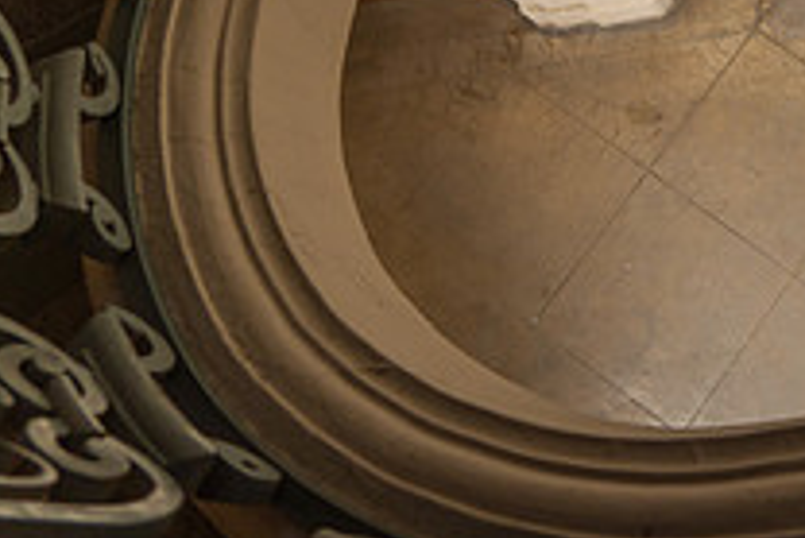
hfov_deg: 25.8
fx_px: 1499
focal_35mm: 67
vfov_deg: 18.8
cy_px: -172
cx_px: 1041
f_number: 4
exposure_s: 1/200
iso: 400
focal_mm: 24
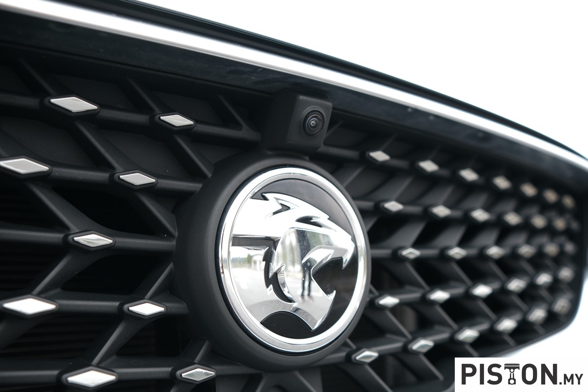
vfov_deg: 37.8
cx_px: 294
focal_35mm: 35
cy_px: 196
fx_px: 572
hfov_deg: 54.4
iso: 80
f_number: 2.5
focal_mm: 23
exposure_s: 1/125
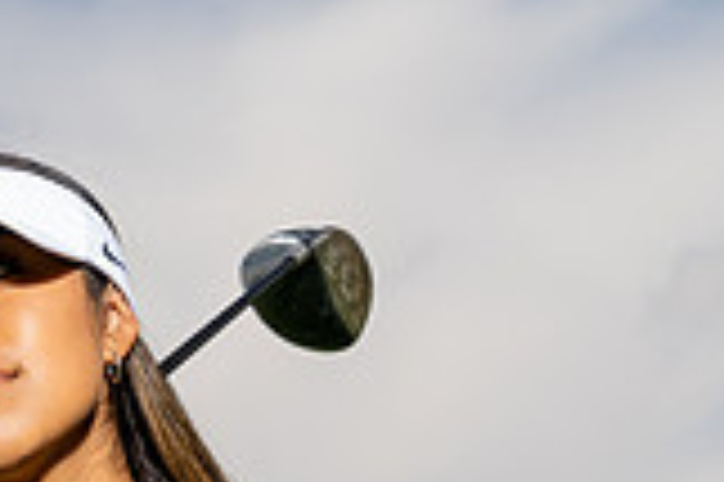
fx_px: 3536
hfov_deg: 11.6
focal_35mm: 176
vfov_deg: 7.4
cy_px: 1000
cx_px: 76
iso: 100
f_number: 8
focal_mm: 63
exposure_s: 1/250
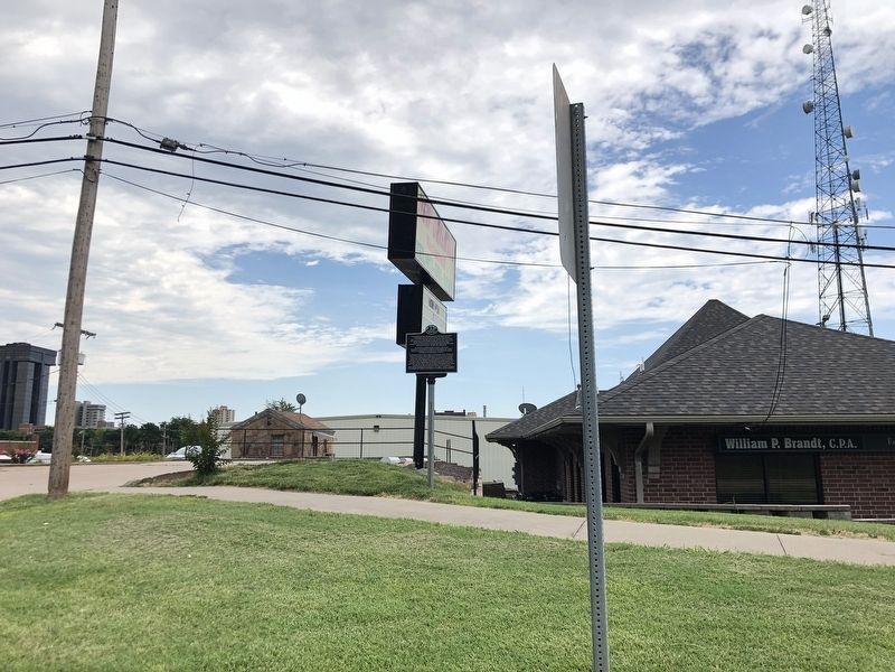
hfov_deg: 63.4
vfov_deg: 49.7
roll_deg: +1.4
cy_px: 336
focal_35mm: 28
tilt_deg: +9.0
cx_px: 448
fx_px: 724
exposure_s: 1/1312
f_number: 1.8
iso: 20
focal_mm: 4
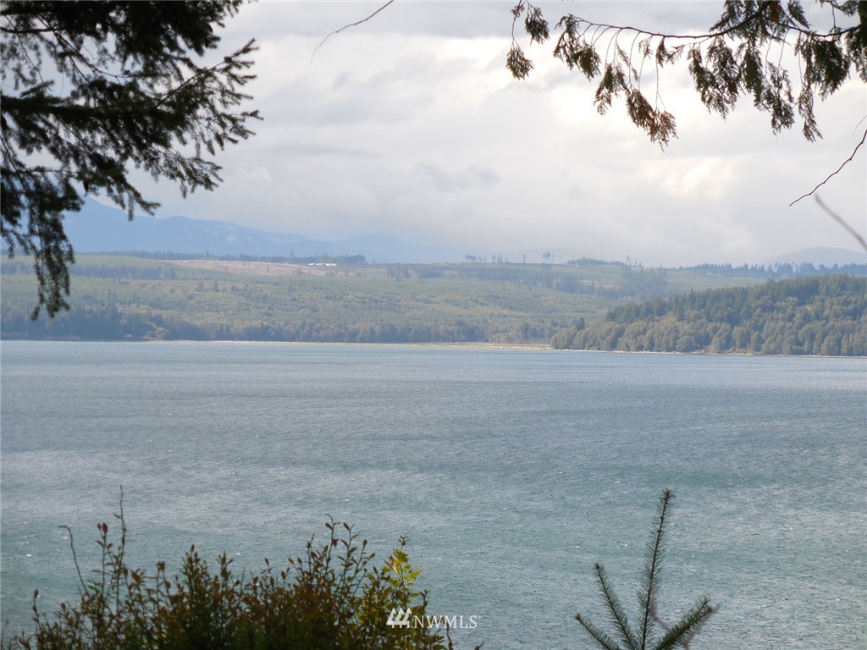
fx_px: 3256
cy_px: 325
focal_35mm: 130
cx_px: 434
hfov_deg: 15.2
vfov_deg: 11.4
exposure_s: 1/320
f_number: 5.3
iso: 125
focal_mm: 23.4
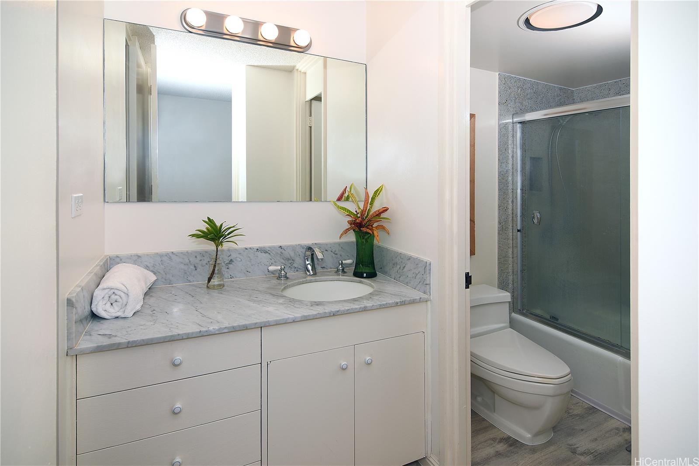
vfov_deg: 73.7
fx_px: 311
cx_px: 350
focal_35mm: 16
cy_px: 233
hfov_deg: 96.7
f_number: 8
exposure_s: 1/60
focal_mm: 11
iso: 100
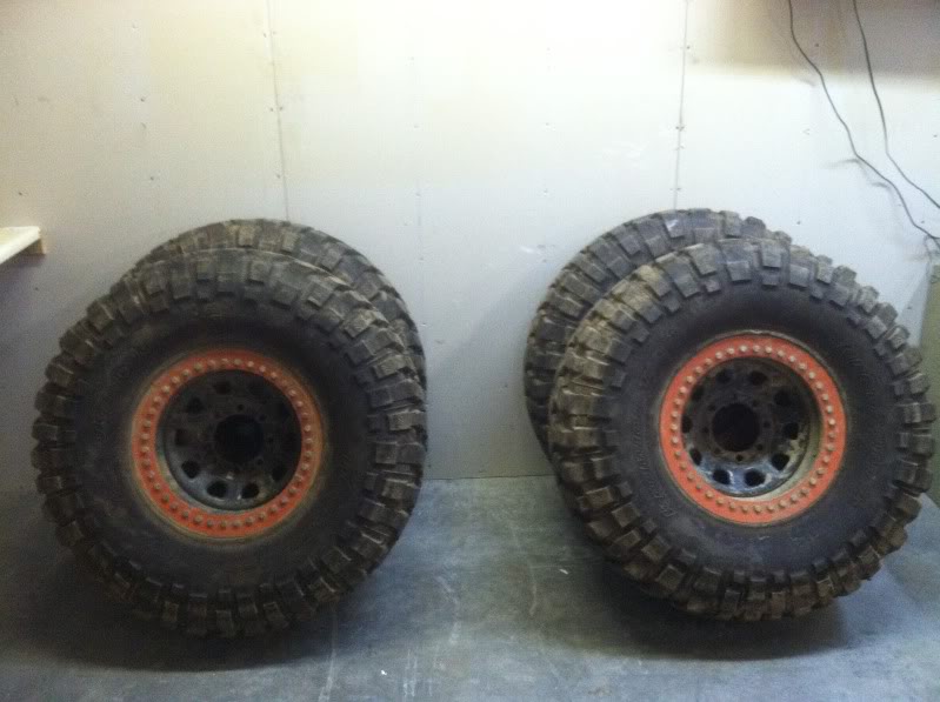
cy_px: 351
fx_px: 949
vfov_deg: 40.6
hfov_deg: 52.7
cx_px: 470
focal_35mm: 35
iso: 400
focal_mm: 3.9
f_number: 2.8
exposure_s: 1/15
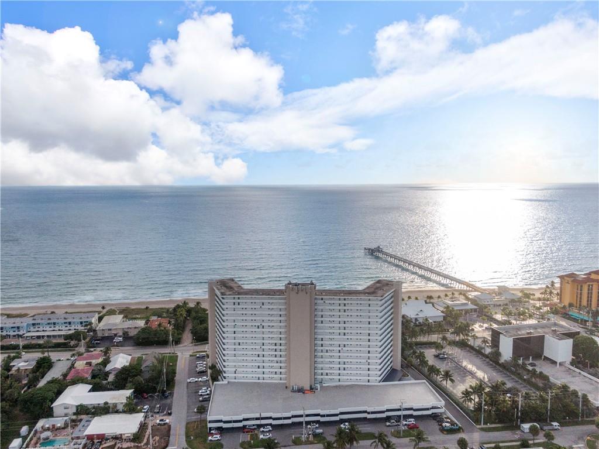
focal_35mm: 24
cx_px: 300
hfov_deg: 71.6
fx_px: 415
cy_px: 224
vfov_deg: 56.8
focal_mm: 4.39
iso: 100
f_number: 2.8
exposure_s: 1/4000
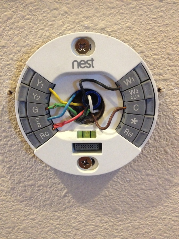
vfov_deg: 52.6
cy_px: 120
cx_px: 90
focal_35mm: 35
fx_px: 241
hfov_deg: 40.7
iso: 320
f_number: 2.4
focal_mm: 4.28
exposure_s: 1/17
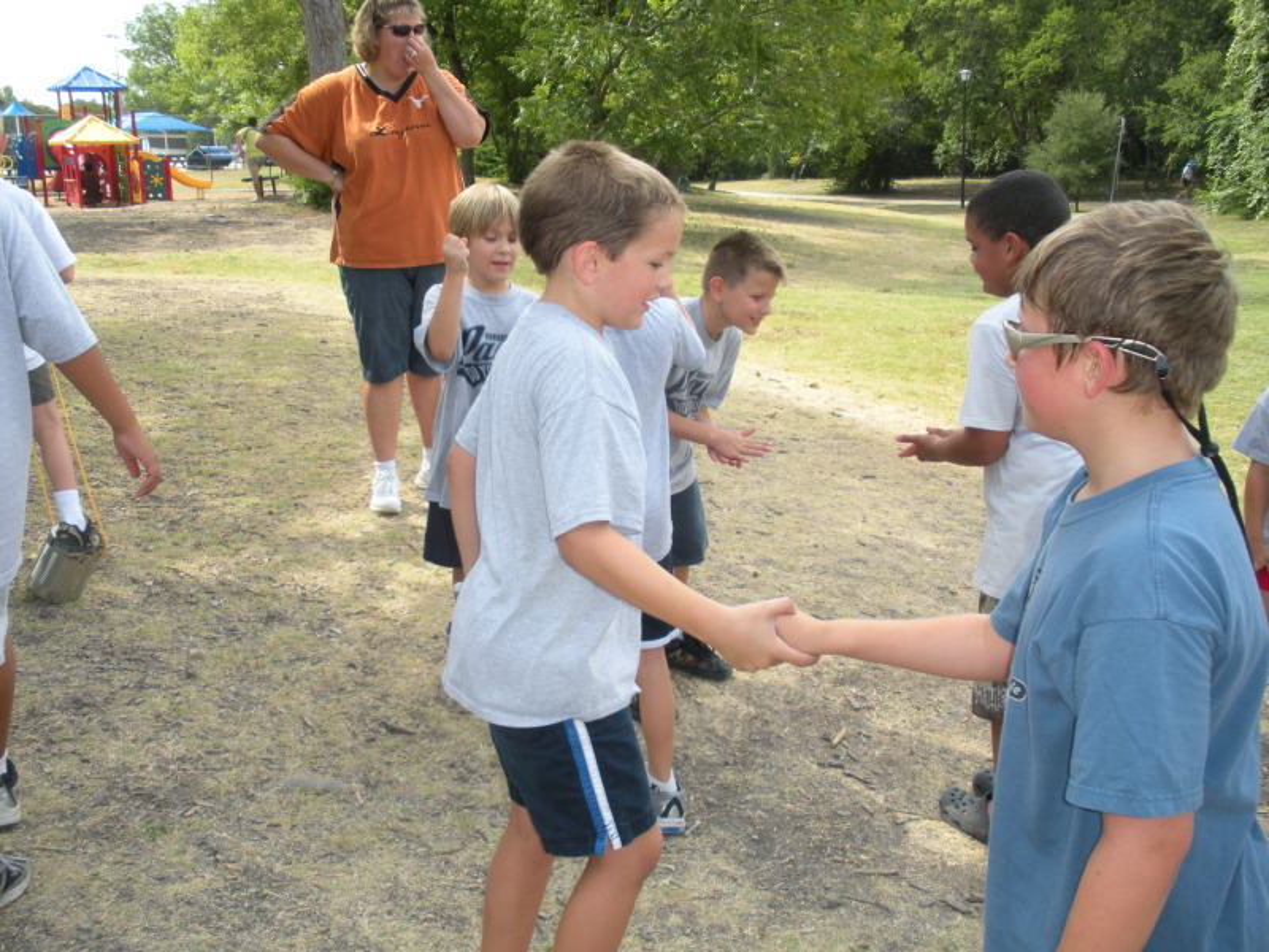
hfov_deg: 51.4
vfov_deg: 39.7
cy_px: 476
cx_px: 634
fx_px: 1320
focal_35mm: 36
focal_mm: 6.3
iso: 88
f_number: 3.5
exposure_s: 1/232
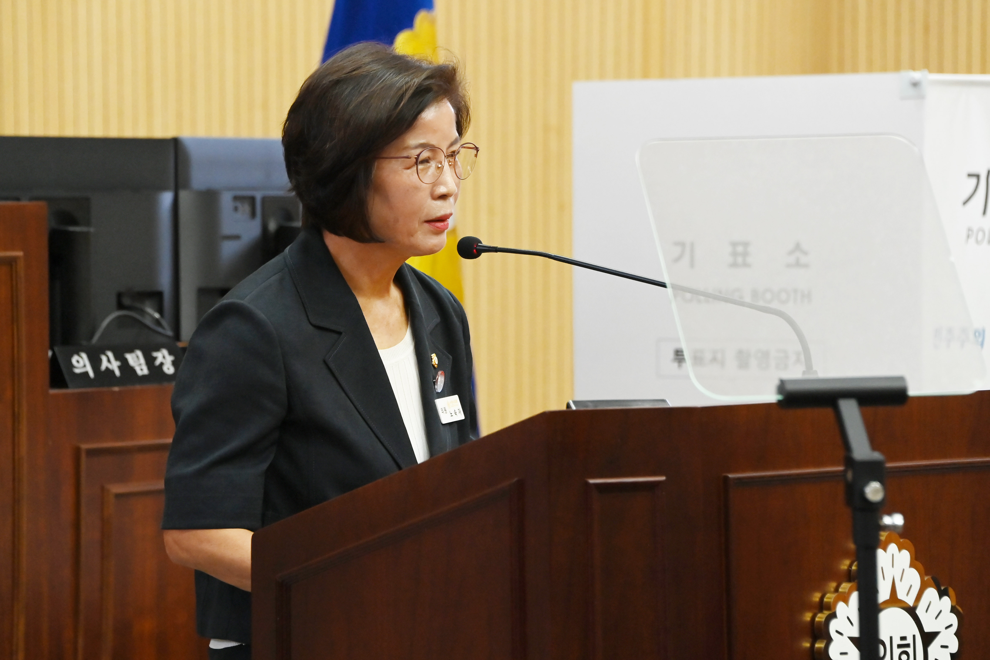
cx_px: 495
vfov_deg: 7.2
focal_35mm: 190
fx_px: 5225
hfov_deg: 10.8
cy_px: 330
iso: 5000
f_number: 6.3
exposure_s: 1/250
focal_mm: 190
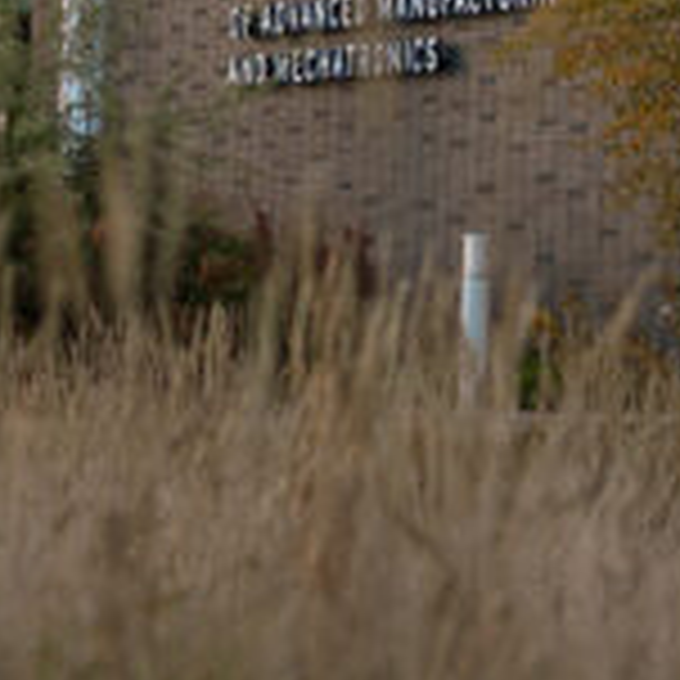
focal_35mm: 151
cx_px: 279
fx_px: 3356
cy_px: -167
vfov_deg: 11.3
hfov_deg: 11.6
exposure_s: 1/1250
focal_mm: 35
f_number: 2
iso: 64
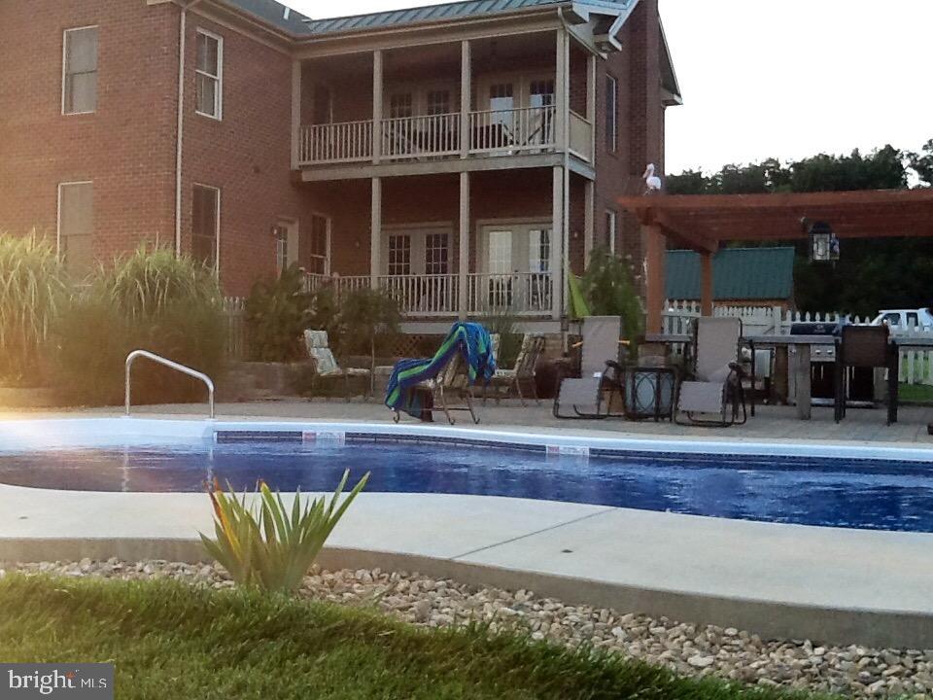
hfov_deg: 42.9
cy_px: 350
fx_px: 1186
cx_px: 466
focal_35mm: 44
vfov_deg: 32.9
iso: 40
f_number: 2.4
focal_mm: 2.03
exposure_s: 1/126
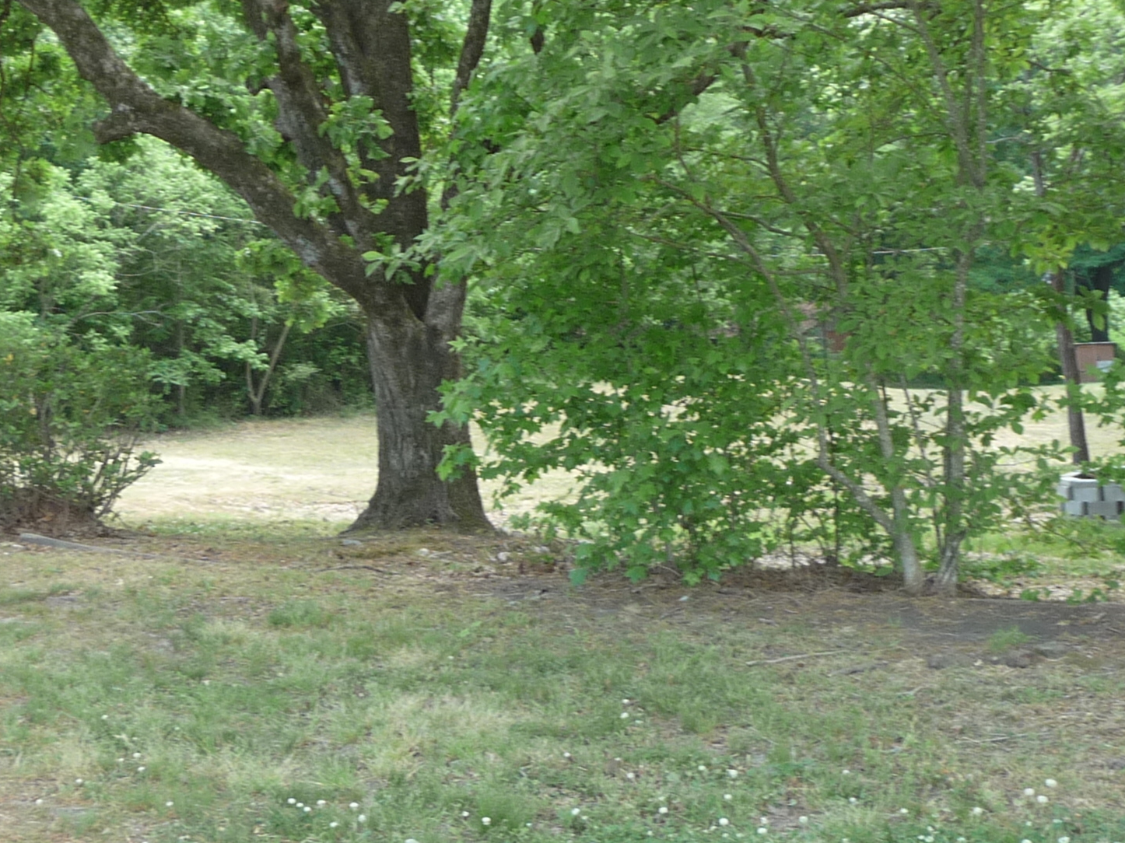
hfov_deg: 28.5
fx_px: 2210
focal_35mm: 68
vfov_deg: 21.6
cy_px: 408
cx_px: 488
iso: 100
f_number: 3.4
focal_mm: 5
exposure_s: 1/80
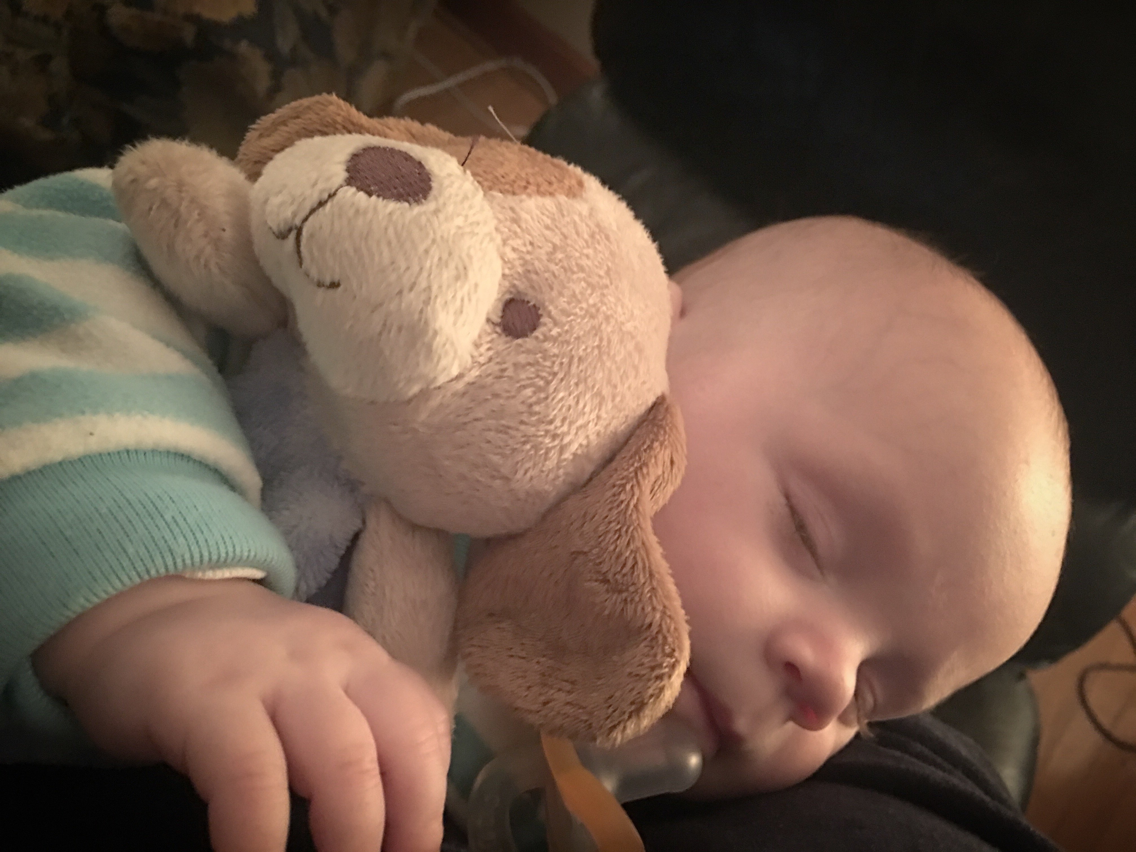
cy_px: 426
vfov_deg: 48.2
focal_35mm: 29
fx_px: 952
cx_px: 568
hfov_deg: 61.7
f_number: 2.2
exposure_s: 1/4
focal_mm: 4.15
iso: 100
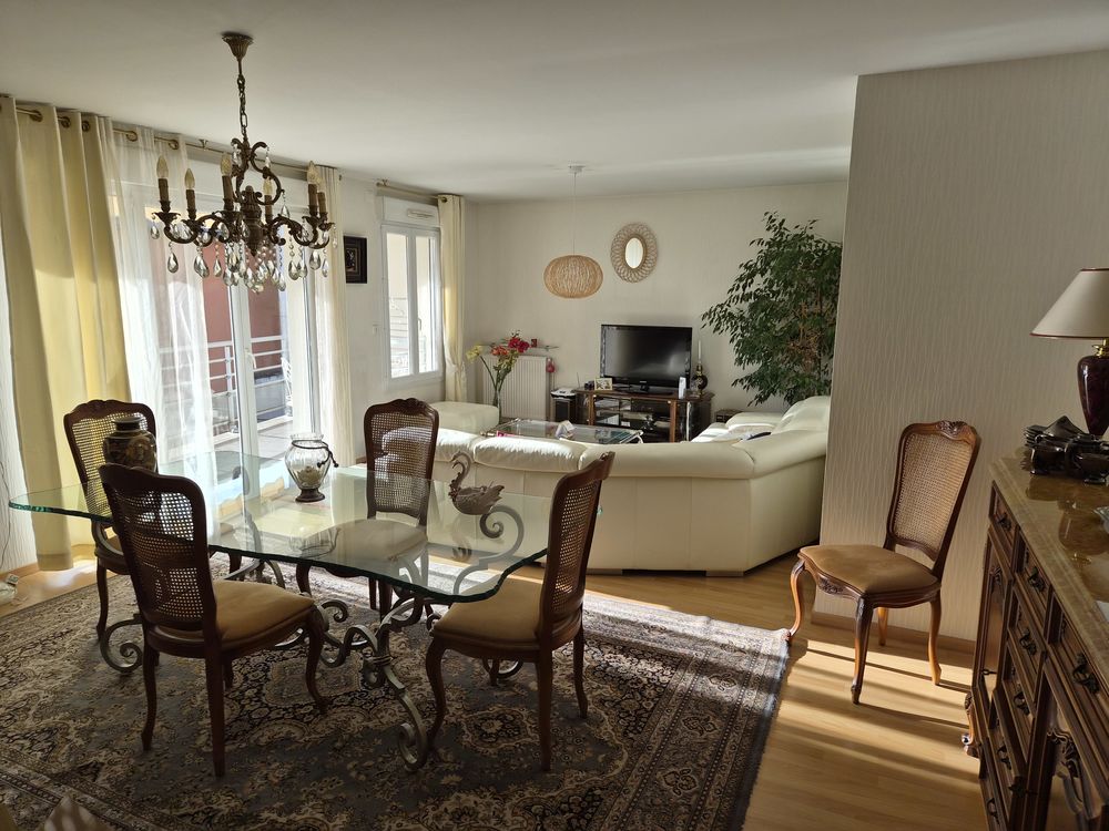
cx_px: 554
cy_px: 416
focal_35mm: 23
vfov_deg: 58.9
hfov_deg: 73.9
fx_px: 737
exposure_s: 1/1064
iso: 80
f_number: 1.8
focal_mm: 5.4
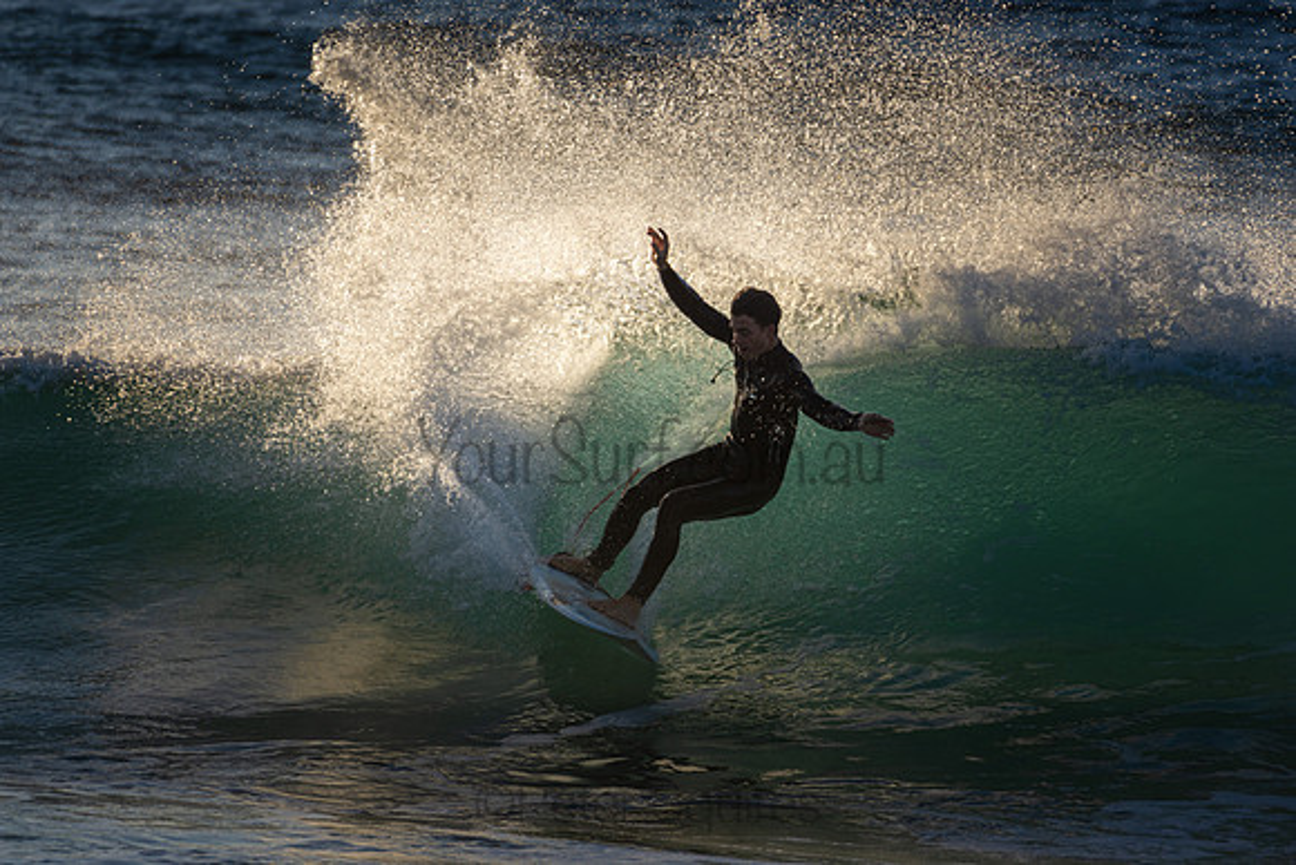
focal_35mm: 750
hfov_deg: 2.7
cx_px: 648
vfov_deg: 1.8
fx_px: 27005
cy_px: 432
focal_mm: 500
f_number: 5.6
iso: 160
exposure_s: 1/640
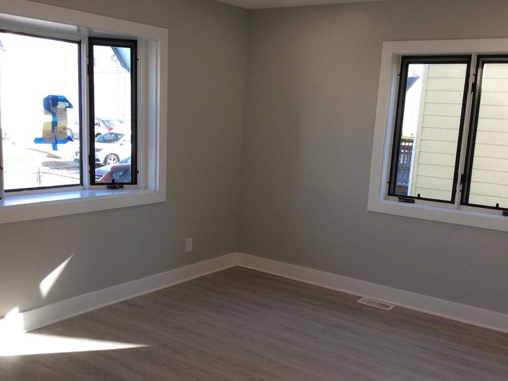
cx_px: 254
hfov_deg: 46.8
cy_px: 212
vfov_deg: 35.9
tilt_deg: -9.5
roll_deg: -1.5
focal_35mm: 40
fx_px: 587
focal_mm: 3.3
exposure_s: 1/120
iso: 32
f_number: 2.4
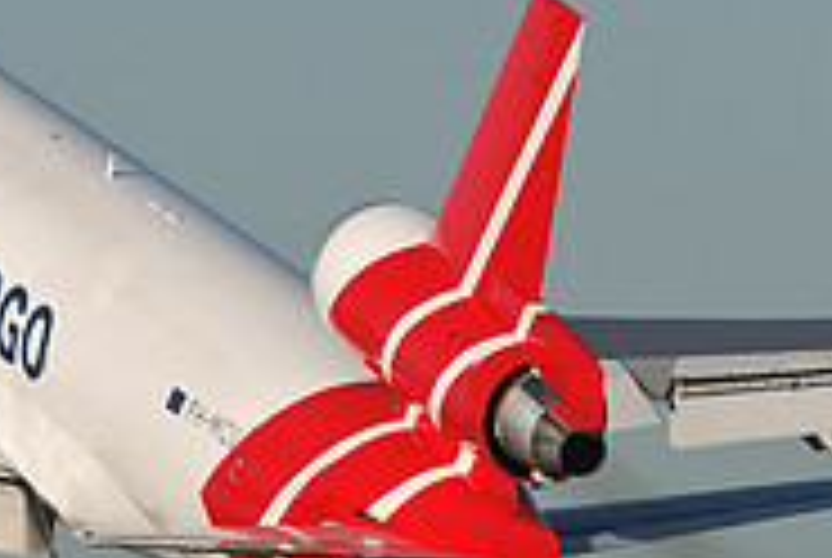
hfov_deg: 1.6
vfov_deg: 1.0
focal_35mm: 1315
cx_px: 301
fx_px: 30439
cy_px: 322
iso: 200
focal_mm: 280
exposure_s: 1/1250
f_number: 8
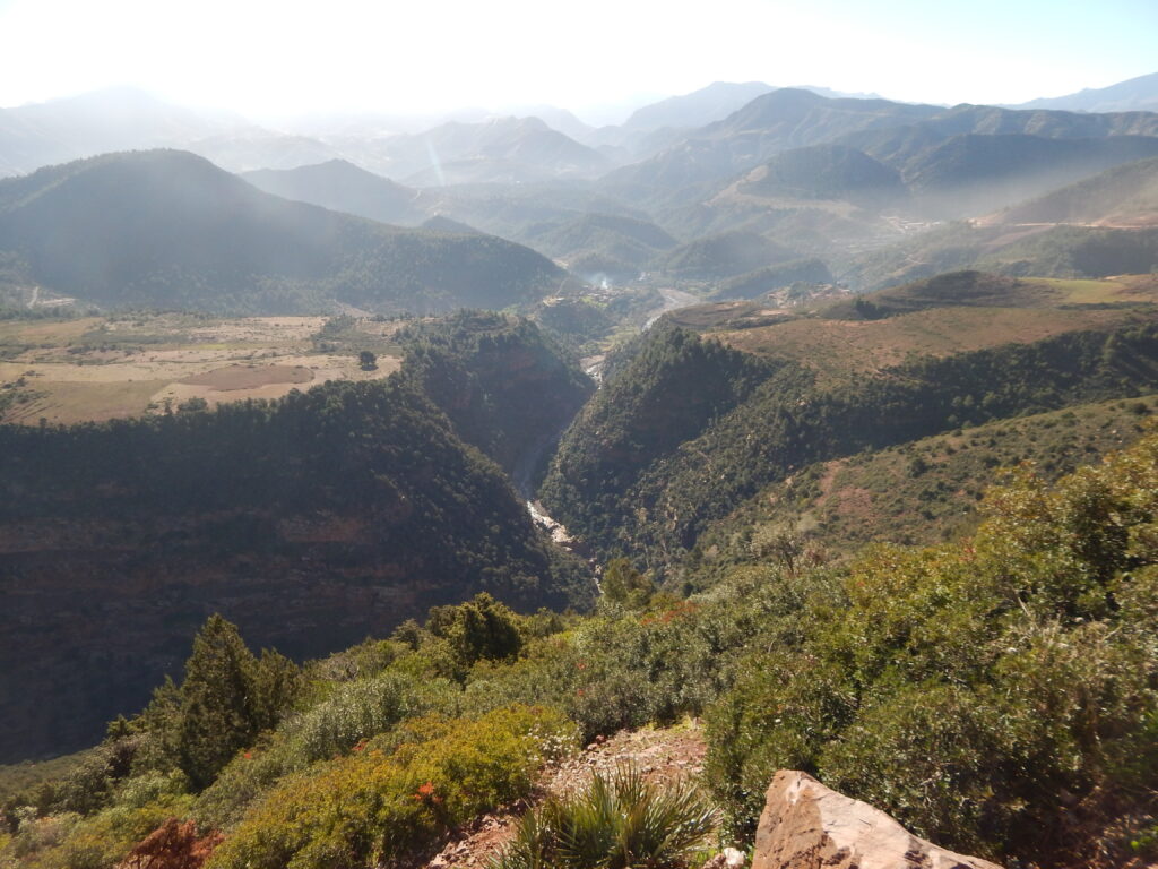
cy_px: 434
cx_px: 579
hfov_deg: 76.4
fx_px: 736
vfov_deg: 61.1
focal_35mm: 22
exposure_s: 1/800
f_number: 3
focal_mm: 4
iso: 125
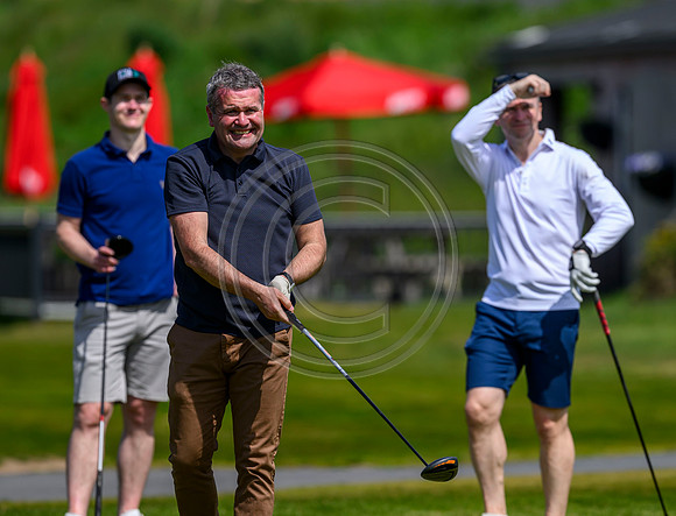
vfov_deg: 3.3
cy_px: 248
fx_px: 9060
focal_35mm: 461
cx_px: 404
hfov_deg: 4.3
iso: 500
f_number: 4.5
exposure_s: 1/5000
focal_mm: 400
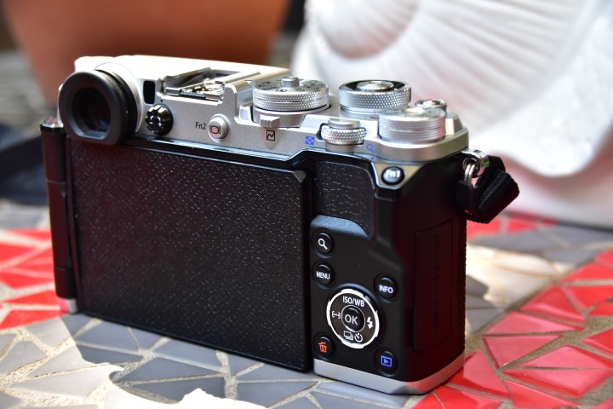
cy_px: 204
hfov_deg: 26.0
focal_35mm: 78
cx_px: 306
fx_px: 1328
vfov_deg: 17.5
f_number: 5.6
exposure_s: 1/160
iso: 1000
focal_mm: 52
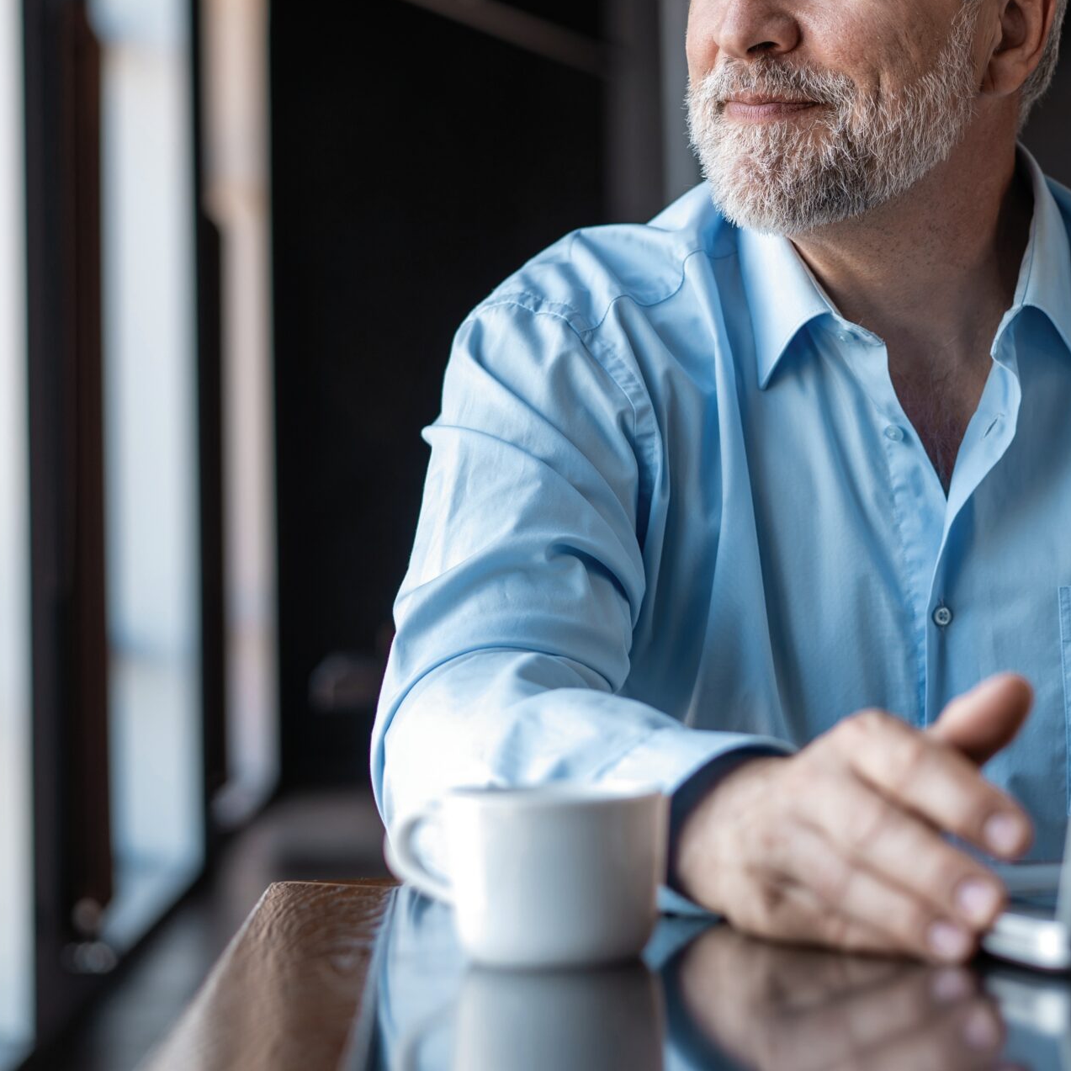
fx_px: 3290
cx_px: 756
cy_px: 376
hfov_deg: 18.4
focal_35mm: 94
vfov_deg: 18.4
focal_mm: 55
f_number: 2.5
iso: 100
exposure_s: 1/100
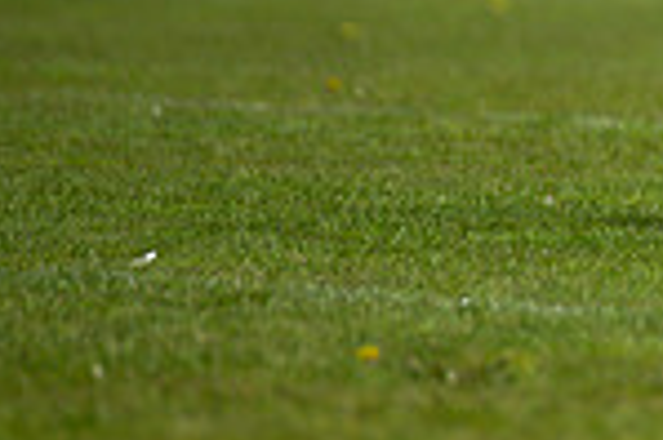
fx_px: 21487
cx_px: 1099
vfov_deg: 1.2
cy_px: -149
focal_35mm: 1168
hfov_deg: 1.8
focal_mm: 300
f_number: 2.8
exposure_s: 1/6400
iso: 200
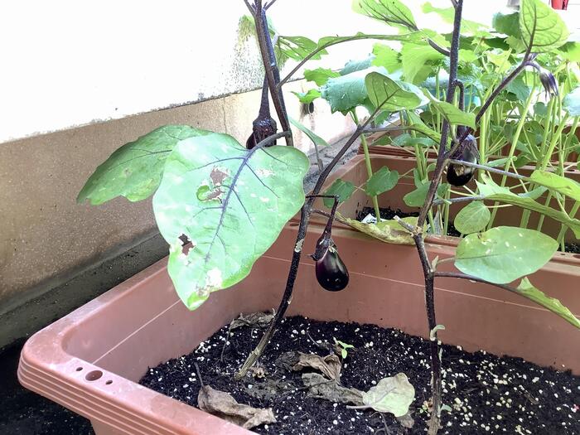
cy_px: 218
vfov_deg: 45.4
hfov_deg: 58.4
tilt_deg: -22.0
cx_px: 290
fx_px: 519
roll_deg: +0.4
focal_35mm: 31
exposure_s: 1/60
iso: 64
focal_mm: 3.3
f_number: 2.4
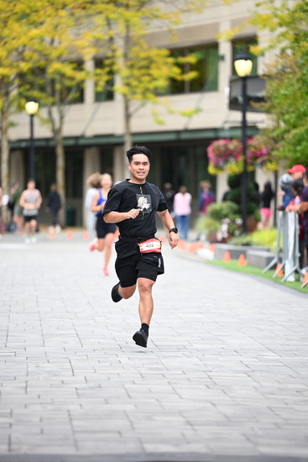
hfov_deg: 7.9
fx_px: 2244
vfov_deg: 11.7
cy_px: 231
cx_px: 154
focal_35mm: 175
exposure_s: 1/1600
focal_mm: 175
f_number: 2.8
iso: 800
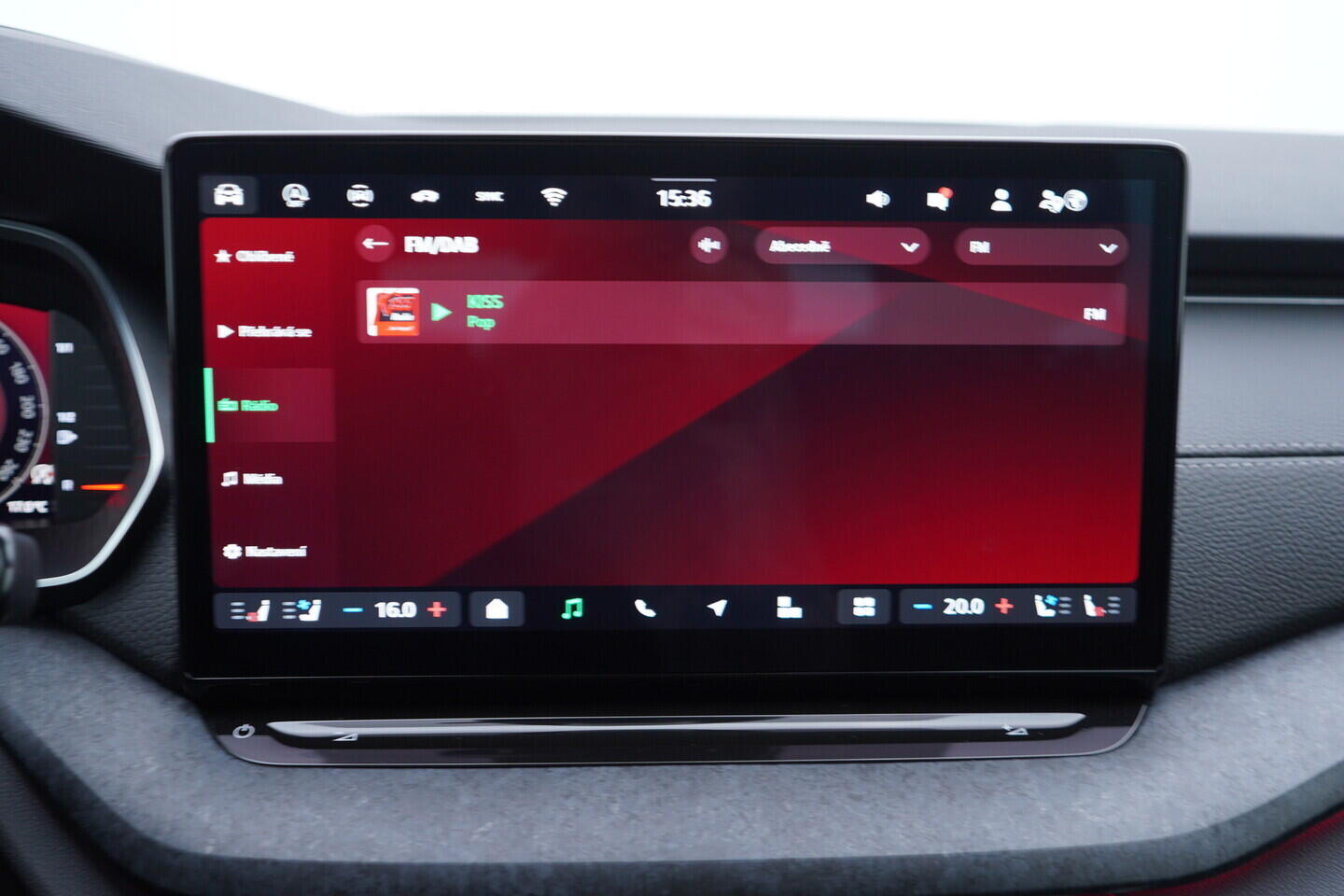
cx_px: 672
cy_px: 448
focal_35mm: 36
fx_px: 1344
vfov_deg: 36.9
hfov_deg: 53.1
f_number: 2.8
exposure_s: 1/40
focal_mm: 24
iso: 160
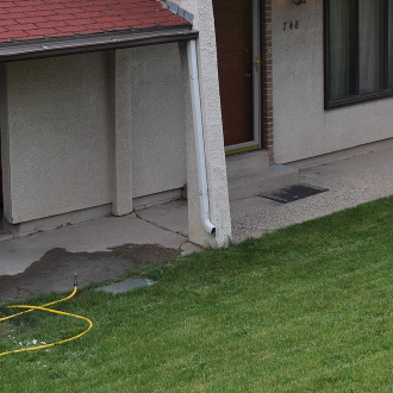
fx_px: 1015
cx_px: 262
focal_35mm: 79
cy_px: 26
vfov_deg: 21.4
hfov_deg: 21.8
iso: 220
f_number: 5.6
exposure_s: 1/125
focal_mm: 20
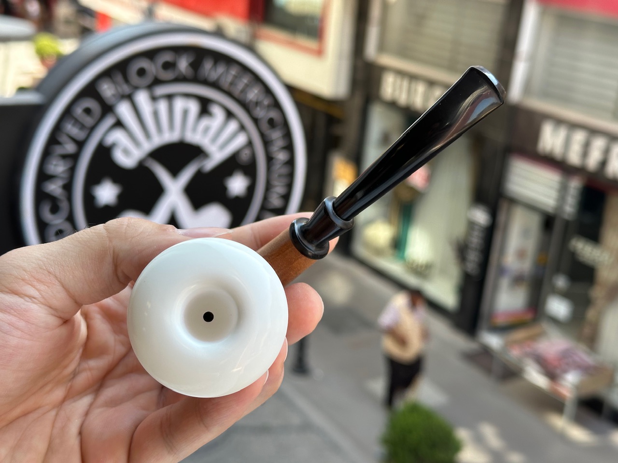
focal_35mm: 48
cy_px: 232
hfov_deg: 39.7
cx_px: 309
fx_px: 857
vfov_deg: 30.3
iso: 64
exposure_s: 1/444
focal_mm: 6.86
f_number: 1.78
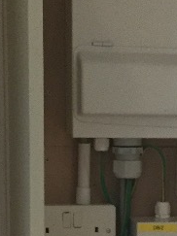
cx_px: 223
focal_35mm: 153
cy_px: 263
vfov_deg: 12.7
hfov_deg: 9.5
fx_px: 1044
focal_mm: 3.3
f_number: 2.4
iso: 160
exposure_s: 1/33
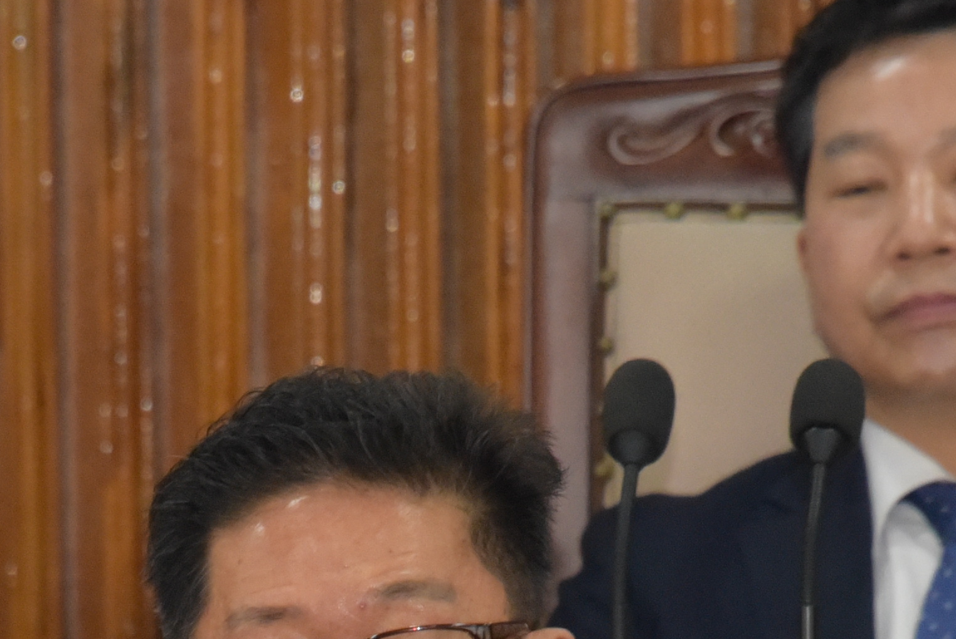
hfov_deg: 1.7
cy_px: 815
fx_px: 31458
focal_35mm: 1184
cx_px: 477
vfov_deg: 1.2
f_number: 8
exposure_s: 1/200
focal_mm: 300
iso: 4500
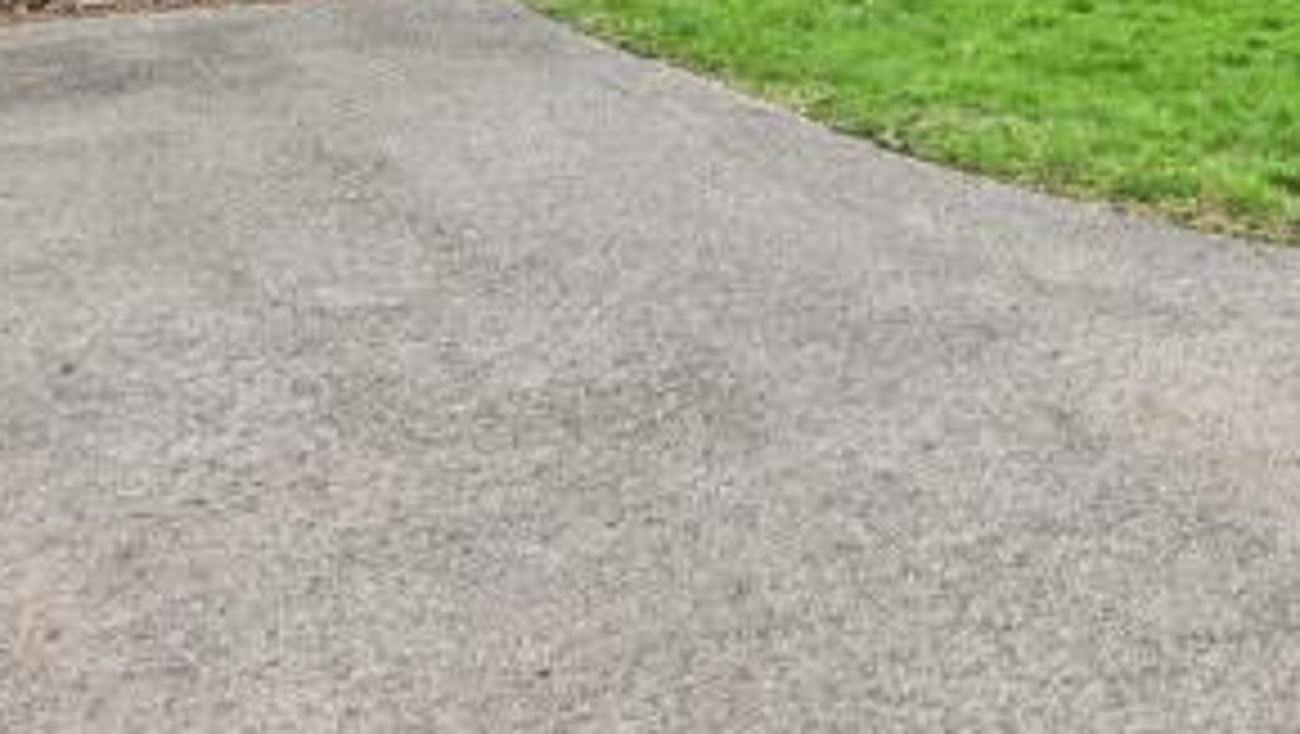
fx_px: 2621
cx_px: 1116
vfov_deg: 14.3
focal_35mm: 76
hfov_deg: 27.1
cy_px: -540
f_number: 6.3
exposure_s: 1/200
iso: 80
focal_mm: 14
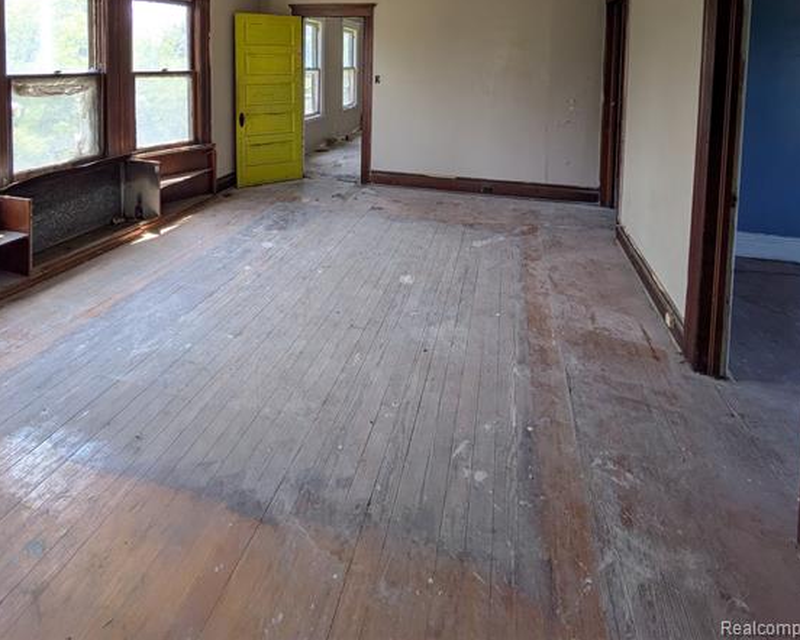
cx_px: 390
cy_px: 85
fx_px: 450
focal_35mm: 19
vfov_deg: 61.7
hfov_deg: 83.2
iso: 57
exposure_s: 1/160
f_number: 2.2
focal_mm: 1.83
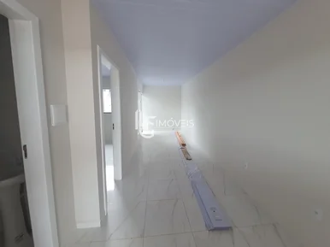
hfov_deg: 106.2
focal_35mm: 13
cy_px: 124
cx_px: 165
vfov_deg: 89.9
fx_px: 124
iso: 160
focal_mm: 1.74
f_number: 2.2
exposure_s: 1/60
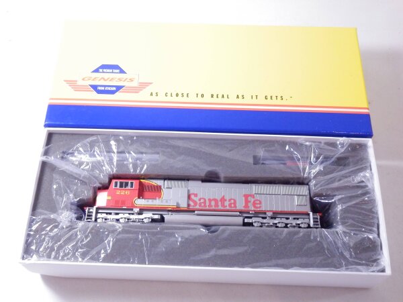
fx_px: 466
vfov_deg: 36.0
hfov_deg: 46.8
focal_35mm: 40
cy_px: 151
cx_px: 202
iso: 800
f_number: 3.7
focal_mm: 7.3
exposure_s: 1/160
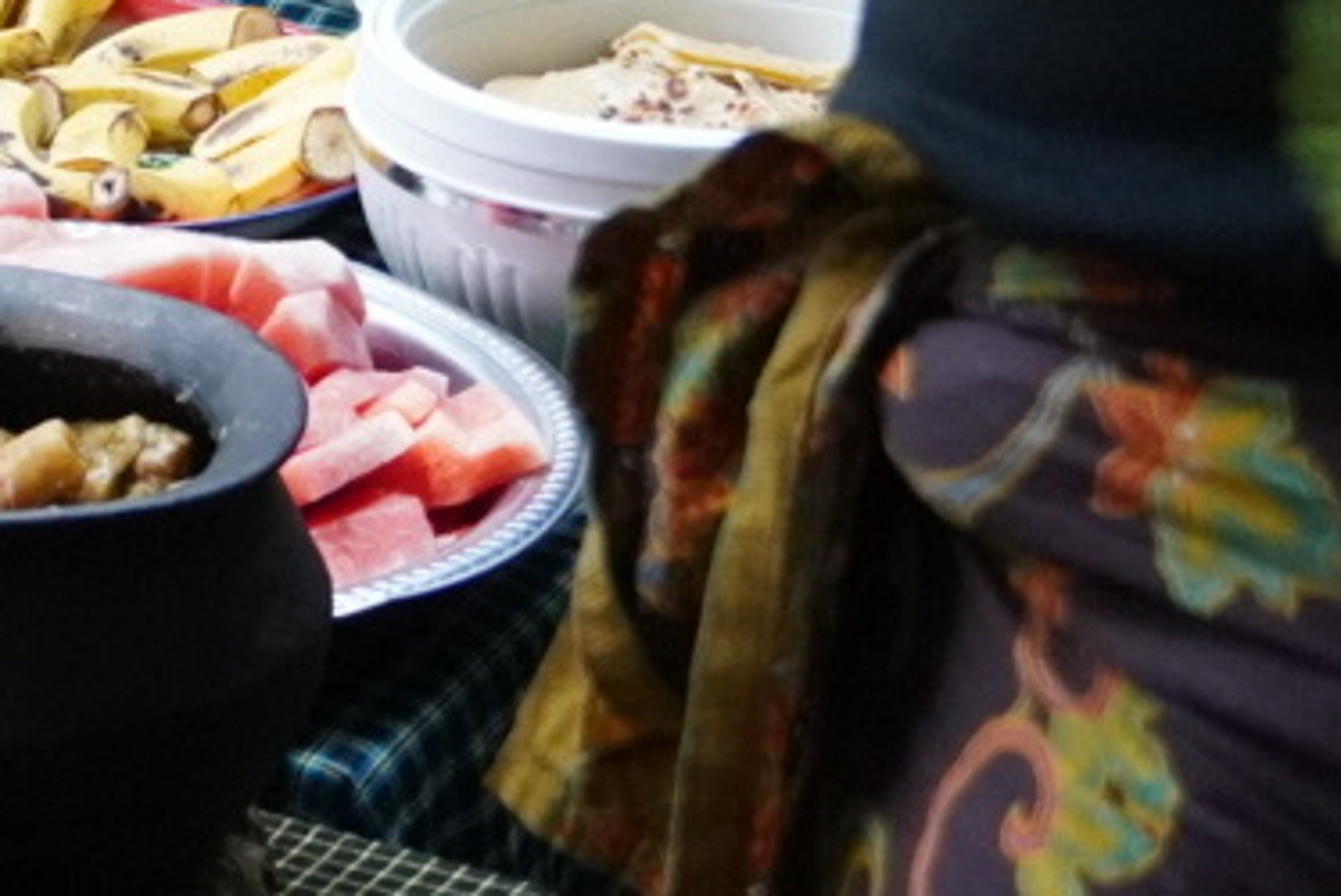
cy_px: -609
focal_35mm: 175
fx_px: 6530
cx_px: -828
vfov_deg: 7.7
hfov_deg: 11.1
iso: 4000
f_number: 4.5
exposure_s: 1/1000
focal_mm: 27
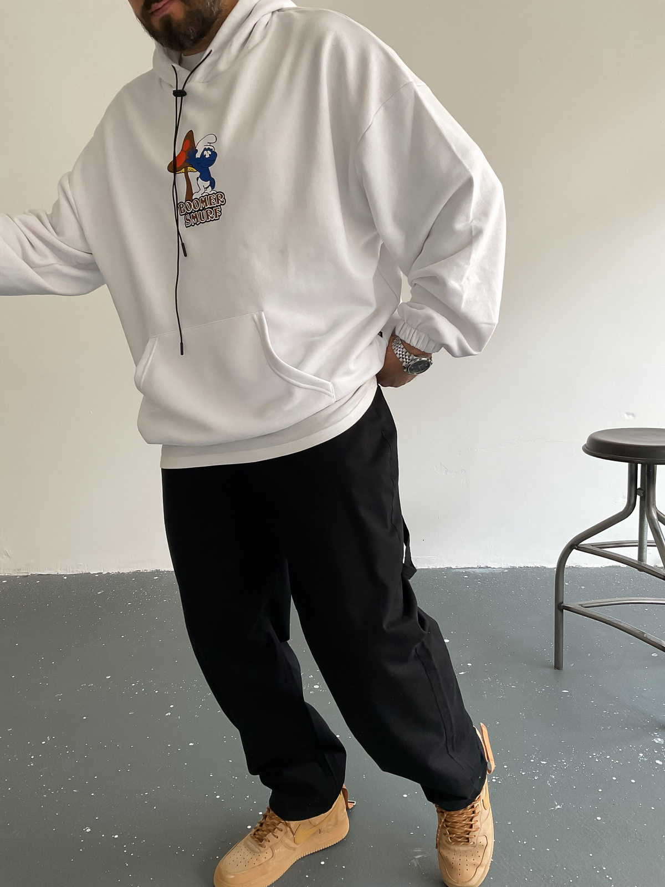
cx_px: 332
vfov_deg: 61.7
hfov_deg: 48.2
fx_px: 743
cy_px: 444
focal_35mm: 29
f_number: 1.8
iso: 40
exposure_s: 1/120
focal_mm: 3
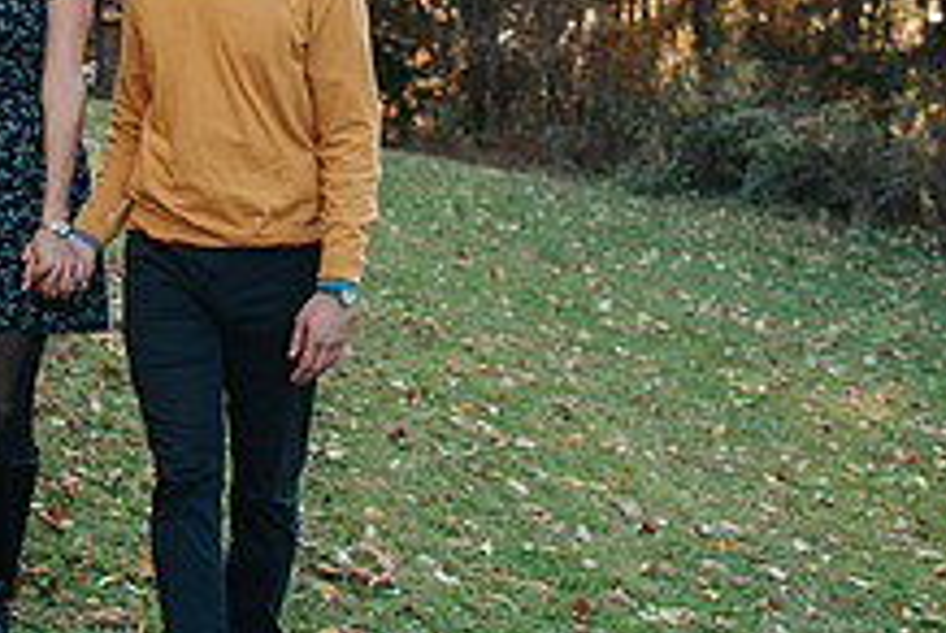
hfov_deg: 20.9
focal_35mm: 93
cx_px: -87
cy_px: 89
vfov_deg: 14.6
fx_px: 2447
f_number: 3.2
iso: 640
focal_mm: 35
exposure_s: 1/640
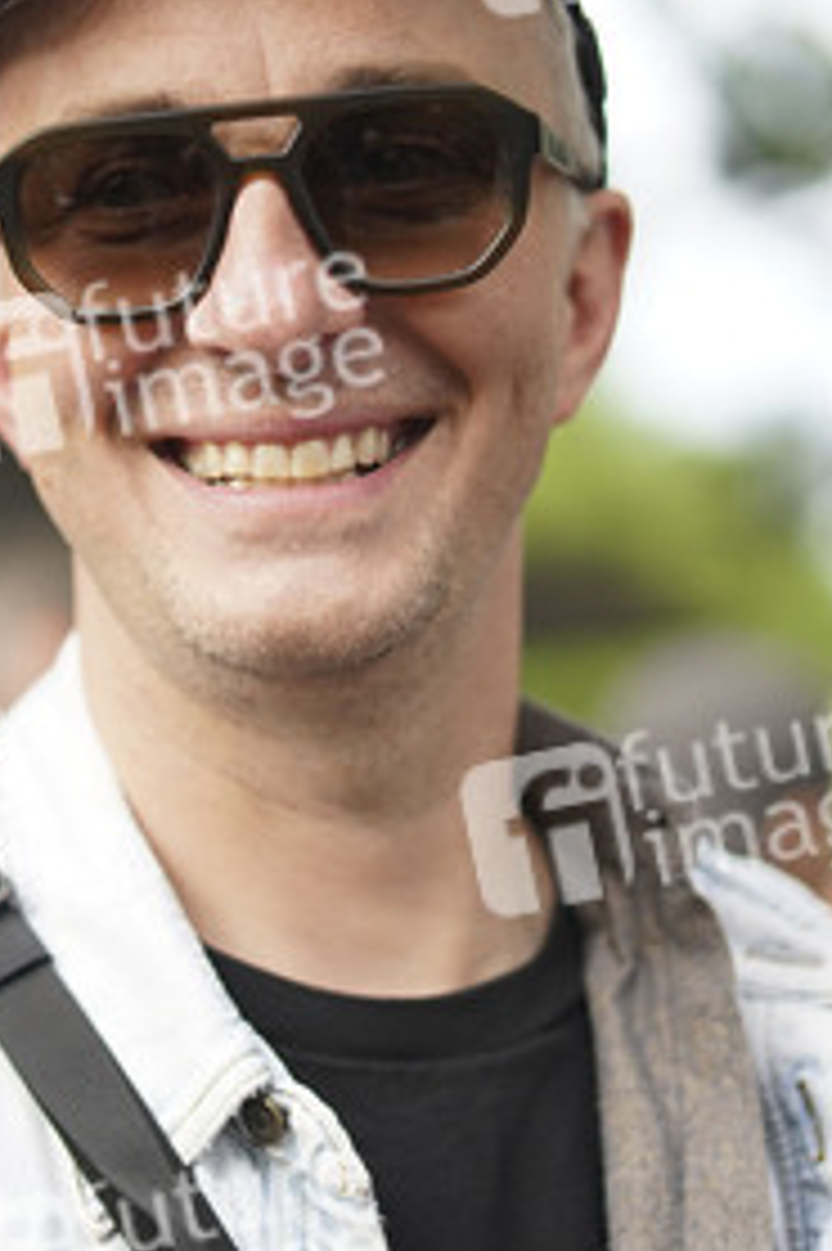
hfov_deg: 18.9
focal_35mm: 72
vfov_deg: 28.1
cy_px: 585
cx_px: 283
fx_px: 2499
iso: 320
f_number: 1.8
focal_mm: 50
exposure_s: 1/2000
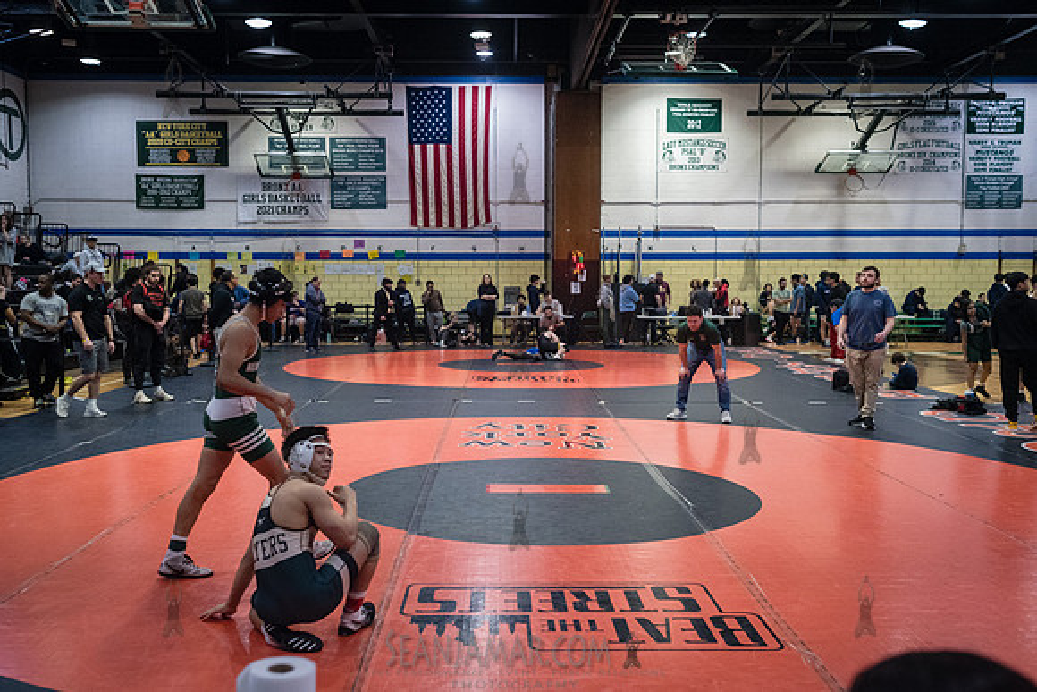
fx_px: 1040
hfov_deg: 53.0
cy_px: 346
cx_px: 518
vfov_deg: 36.8
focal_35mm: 36
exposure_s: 1/400
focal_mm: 35
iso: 6400
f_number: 4
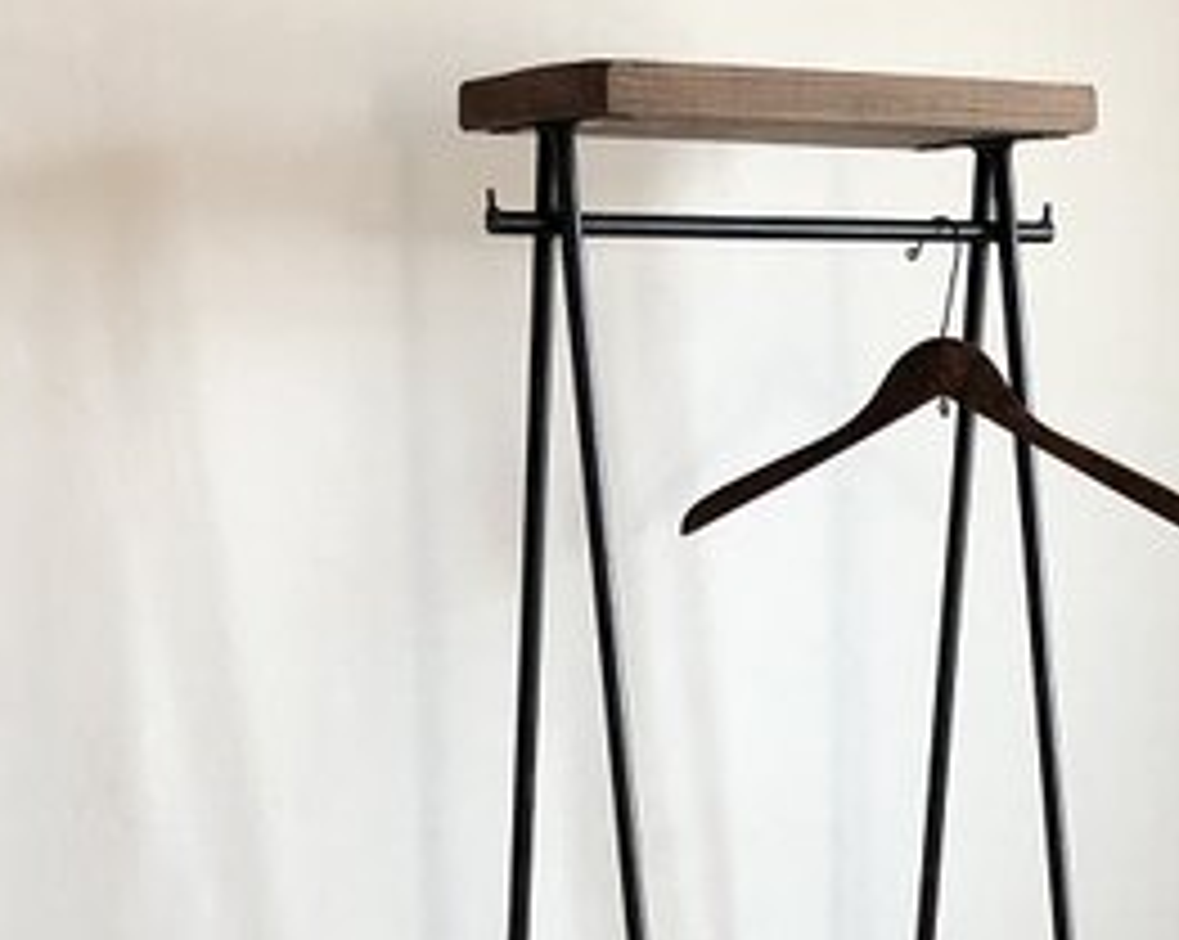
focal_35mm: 89
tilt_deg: -13.0
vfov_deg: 16.5
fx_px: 3102
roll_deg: +0.7
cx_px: 752
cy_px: 1142
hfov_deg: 21.5
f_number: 1.8
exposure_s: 1/30
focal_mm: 4
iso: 32
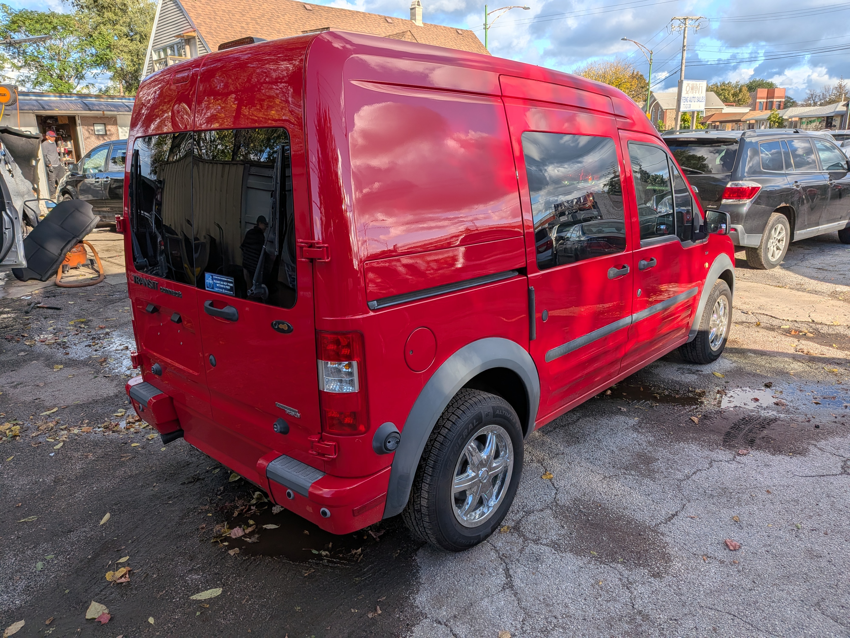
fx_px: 589
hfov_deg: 71.6
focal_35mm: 24
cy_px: 319
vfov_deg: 56.8
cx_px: 425
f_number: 1.7
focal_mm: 4.53
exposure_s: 1/7042
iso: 31
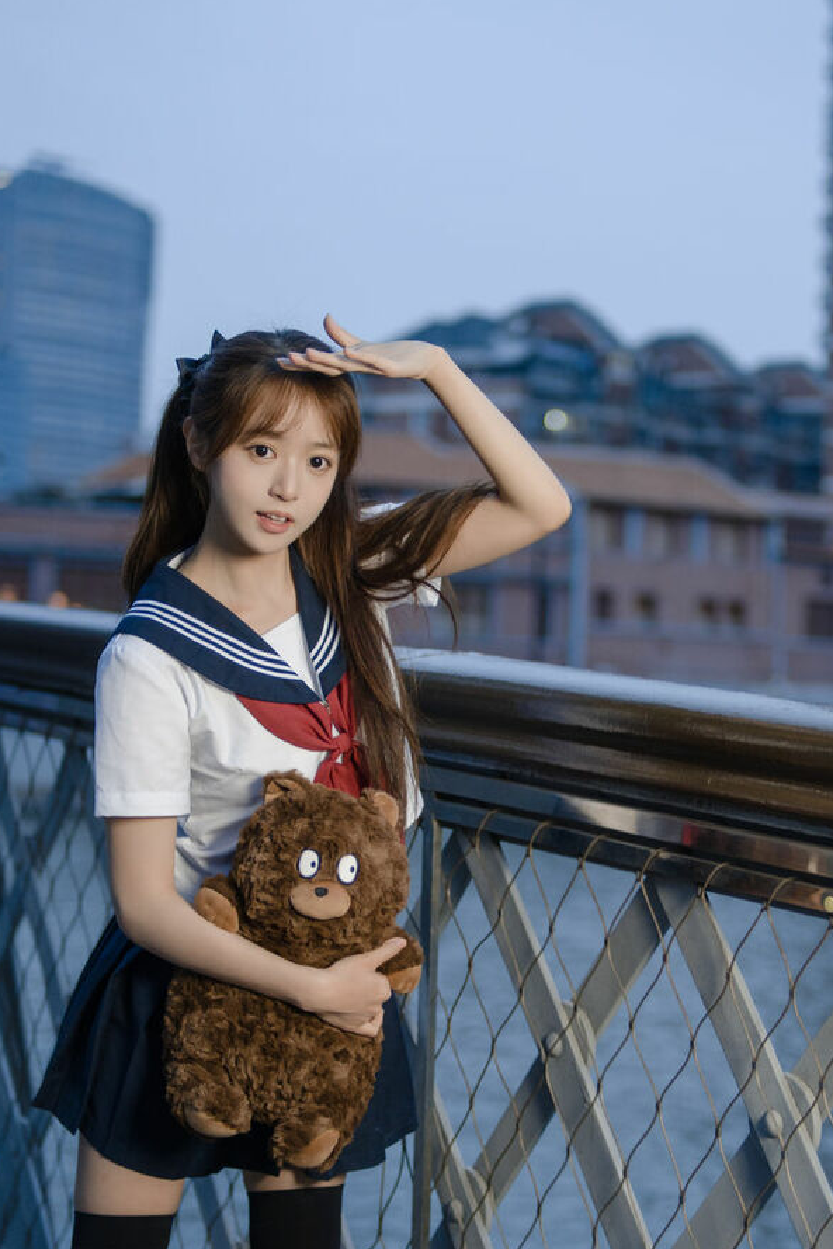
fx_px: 2151
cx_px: 560
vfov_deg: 32.3
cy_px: 751
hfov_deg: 21.8
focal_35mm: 62
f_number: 1.4
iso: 400
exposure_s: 1/160
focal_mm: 35
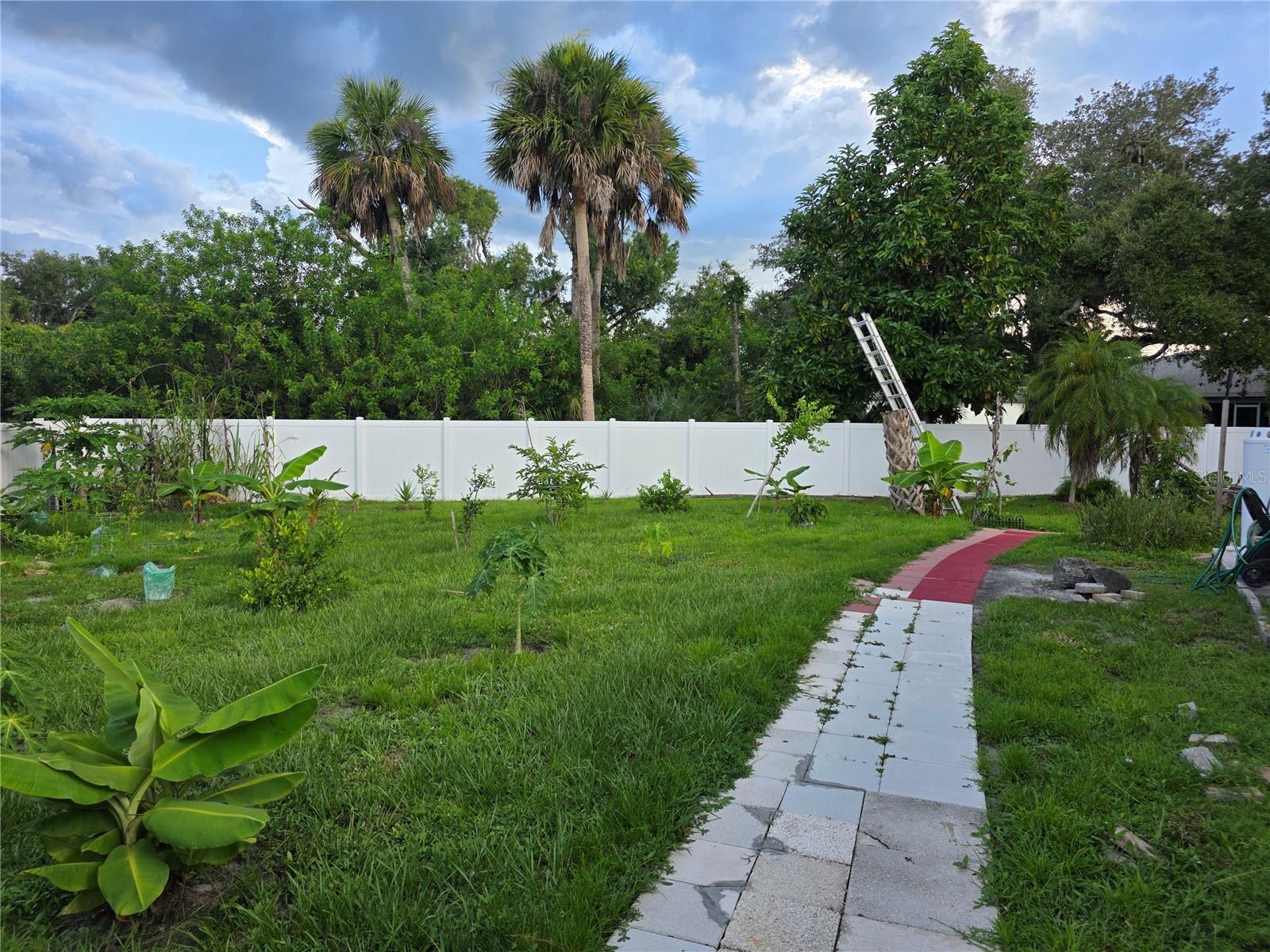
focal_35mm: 23
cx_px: 635
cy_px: 476
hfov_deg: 73.9
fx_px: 844
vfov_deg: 58.9
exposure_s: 1/180
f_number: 1.7
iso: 40
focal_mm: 6.3
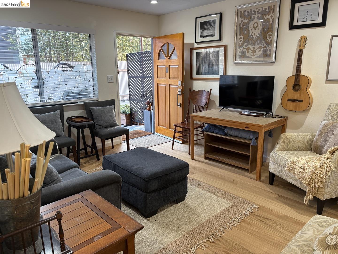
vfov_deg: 53.1
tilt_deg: -13.1
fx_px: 254
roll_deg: +1.2
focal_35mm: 26
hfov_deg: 67.3
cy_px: 127
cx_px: 169
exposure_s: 1/60
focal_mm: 5.96
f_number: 1.6
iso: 125
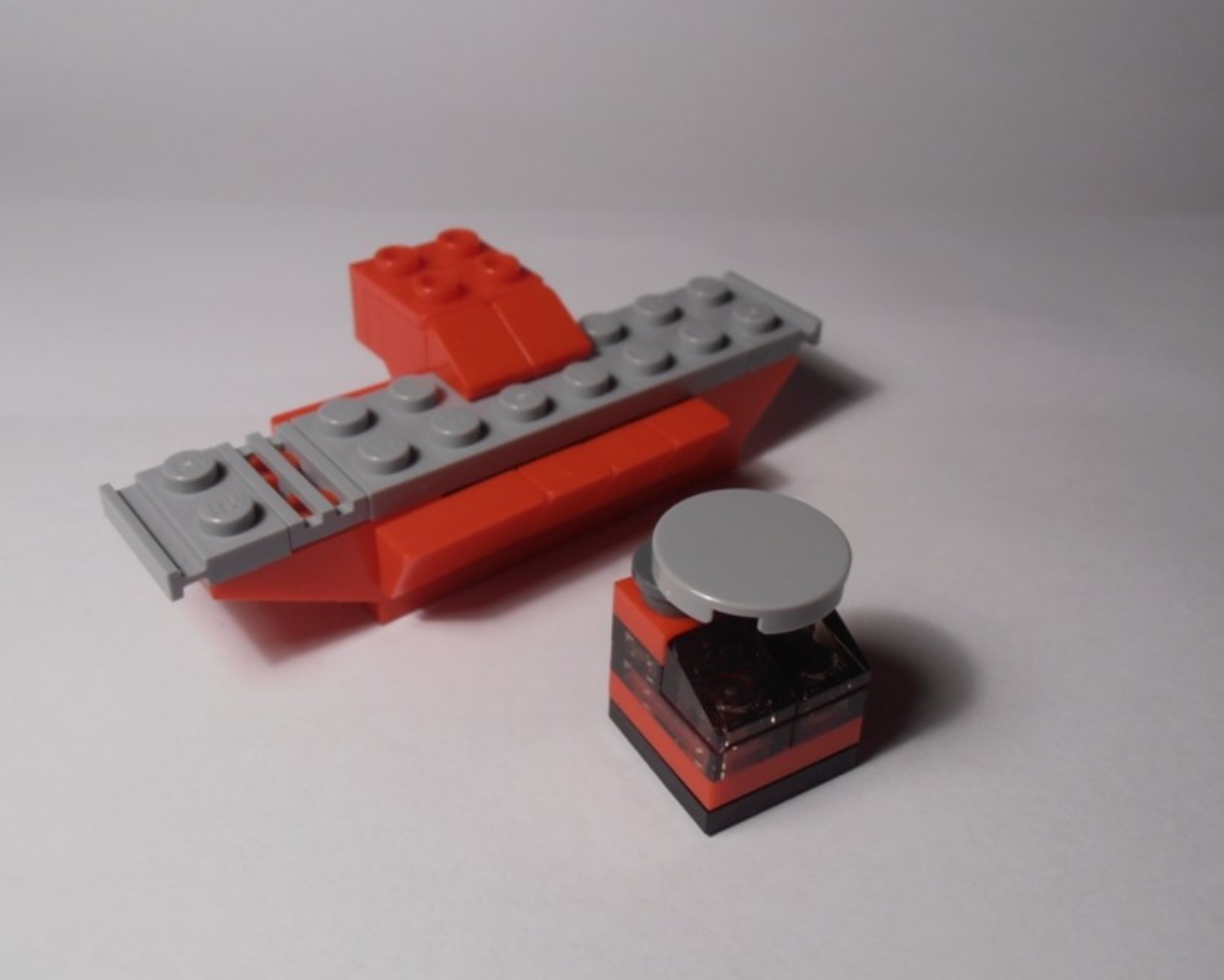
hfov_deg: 46.8
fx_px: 1413
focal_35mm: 39
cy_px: 491
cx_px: 597
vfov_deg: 38.2
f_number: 3.9
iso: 80
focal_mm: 6.61
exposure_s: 1/40
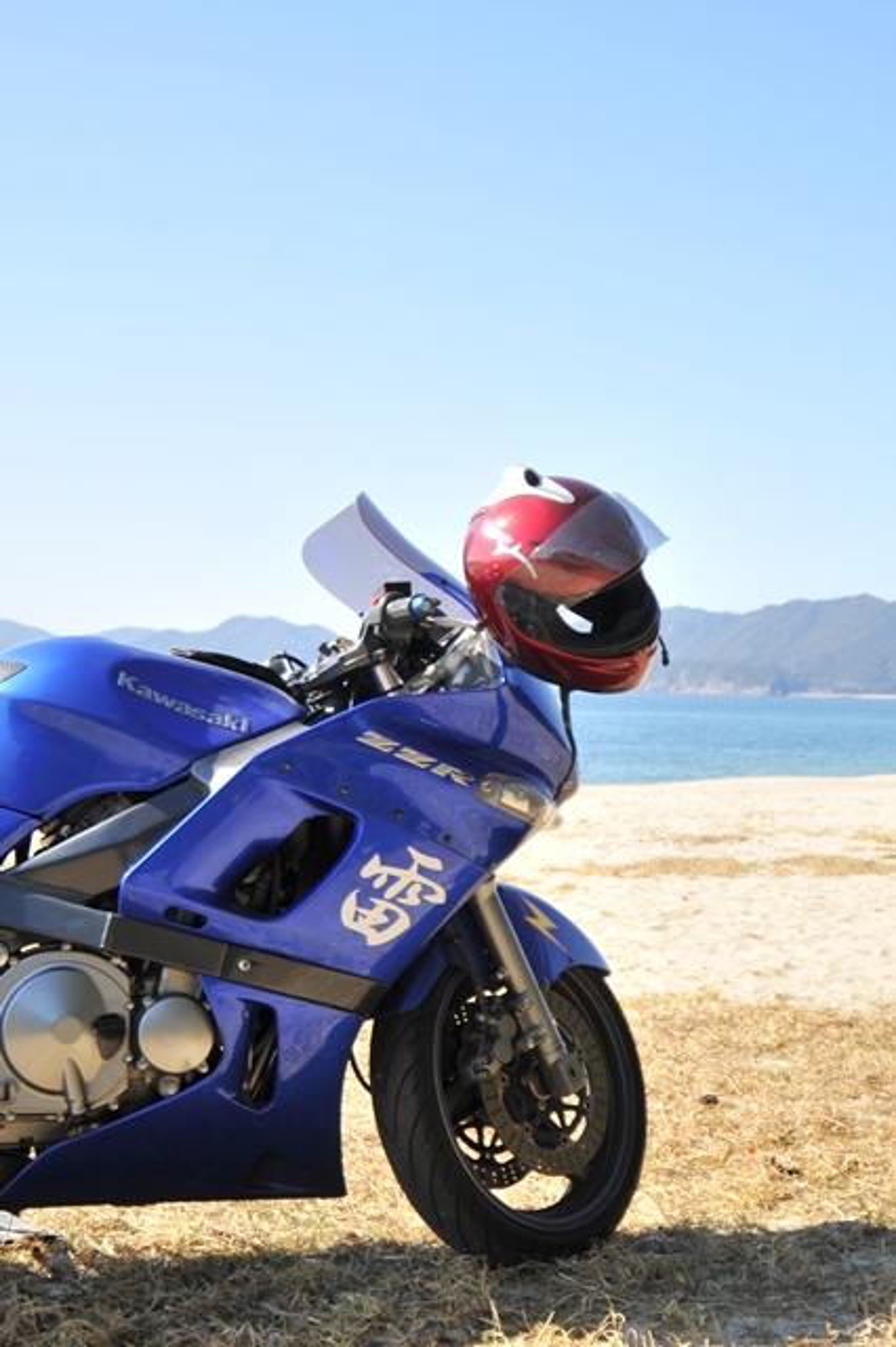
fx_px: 1345
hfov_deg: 36.8
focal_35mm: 36
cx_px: 448
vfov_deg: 53.2
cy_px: 674
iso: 200
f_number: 4
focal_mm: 24
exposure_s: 1/800
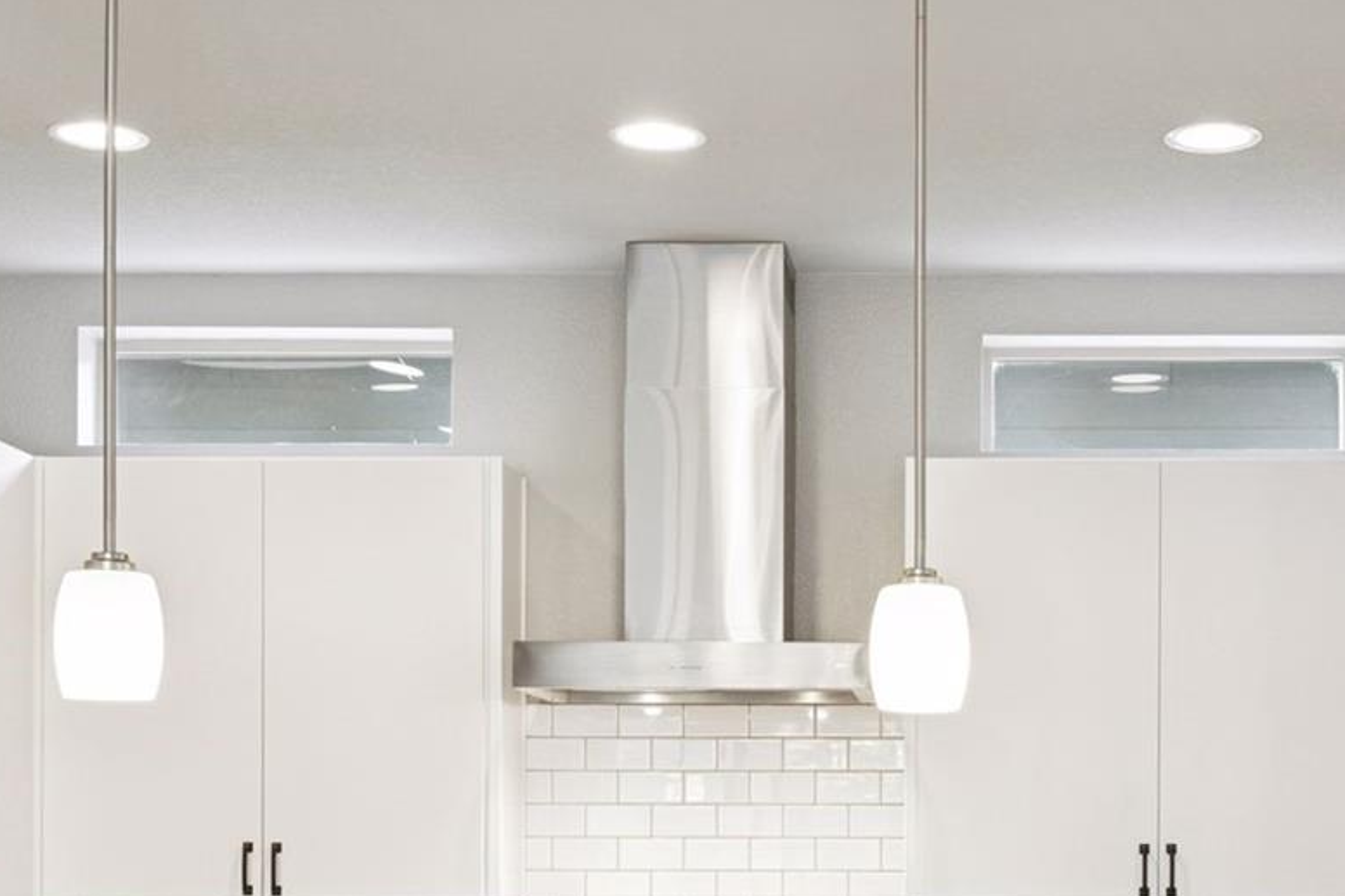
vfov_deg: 19.5
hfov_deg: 29.4
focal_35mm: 68
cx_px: 948
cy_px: 887
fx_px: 2540
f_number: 9
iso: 400
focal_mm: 33
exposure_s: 1/10
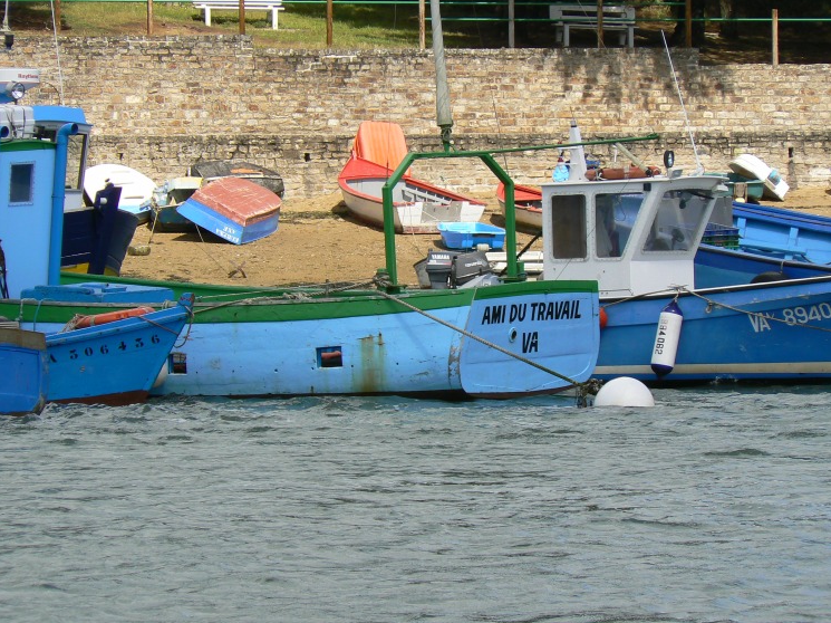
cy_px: 313
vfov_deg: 5.1
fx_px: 7054
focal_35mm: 294
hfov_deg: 6.7
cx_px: 416
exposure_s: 1/400
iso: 80
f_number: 6.3
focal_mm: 48.6
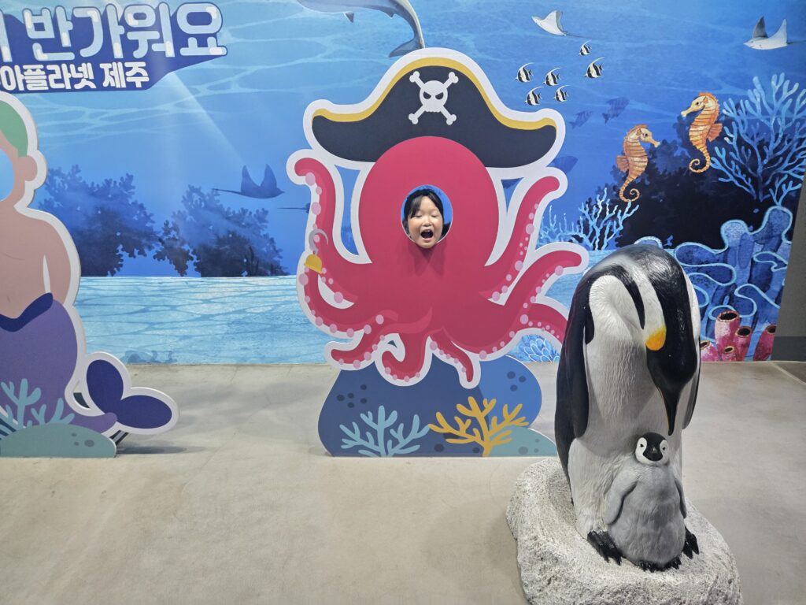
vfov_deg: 58.9
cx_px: 403
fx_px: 536
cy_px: 302
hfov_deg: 73.9
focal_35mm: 23
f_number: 1.8
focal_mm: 5.4
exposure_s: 1/120
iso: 800
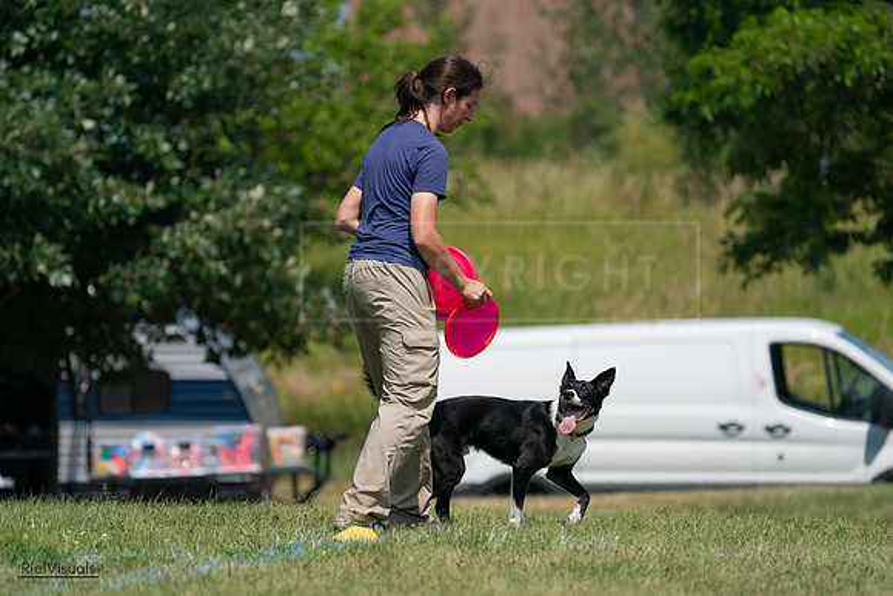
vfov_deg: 4.7
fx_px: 7319
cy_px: 298
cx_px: 446
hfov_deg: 7.0
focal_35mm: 295
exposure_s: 1/4000
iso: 640
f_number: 5.6
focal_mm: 295
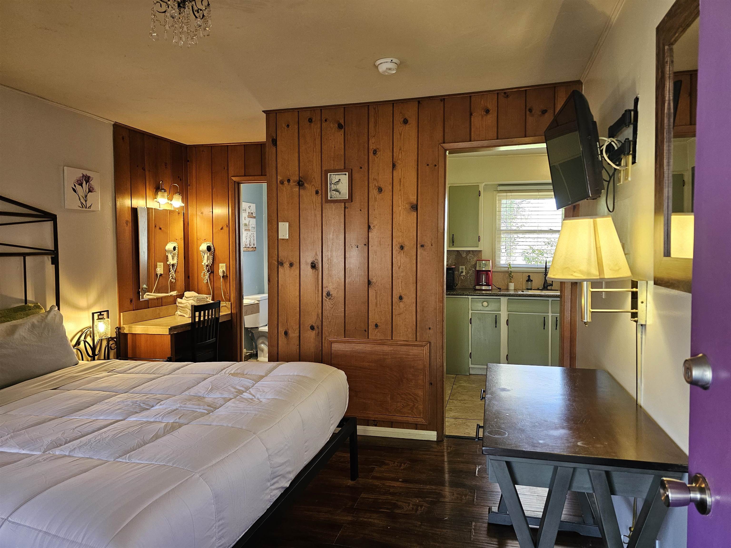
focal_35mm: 23
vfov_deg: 58.9
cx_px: 366
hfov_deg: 73.9
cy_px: 274
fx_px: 486
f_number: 1.7
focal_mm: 6.3
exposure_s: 1/120
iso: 250
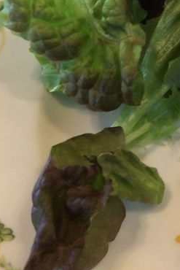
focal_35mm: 92
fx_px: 689
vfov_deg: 21.9
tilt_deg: -55.4
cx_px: 271
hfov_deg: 13.9
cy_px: 57
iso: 32
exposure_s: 1/40
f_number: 2.4
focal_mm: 3.3
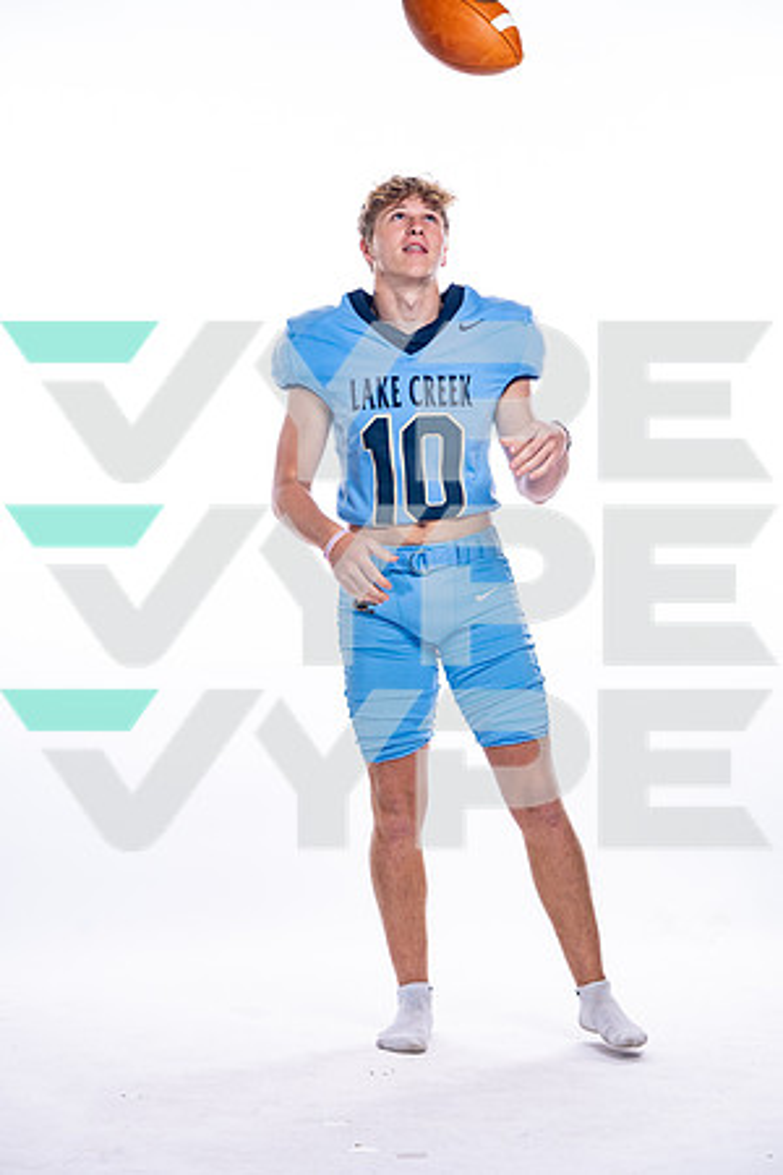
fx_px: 3262
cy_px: 588
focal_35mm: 100
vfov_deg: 20.4
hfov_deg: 13.7
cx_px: 392
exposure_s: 1/250
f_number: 6.3
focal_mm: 100
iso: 400
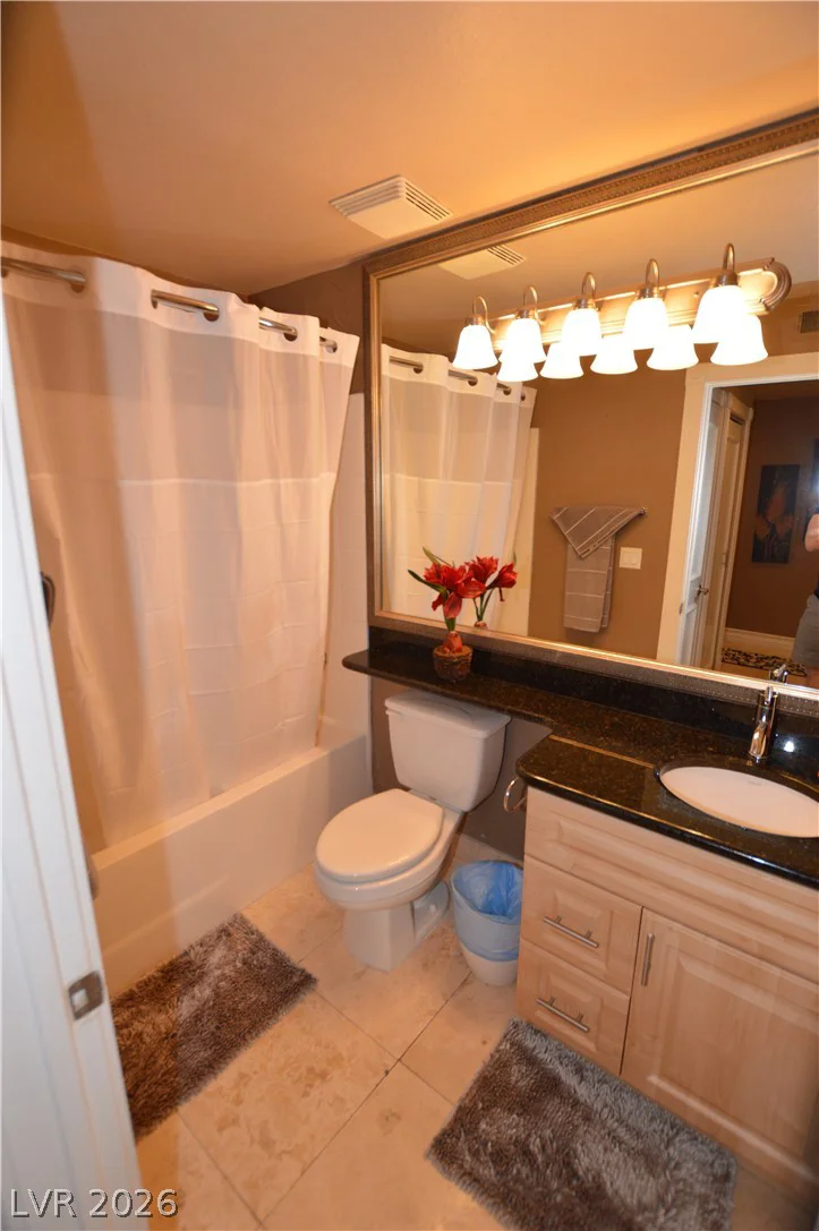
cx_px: 410
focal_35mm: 15
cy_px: 616
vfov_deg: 100.4
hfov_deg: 77.2
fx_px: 513
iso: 400
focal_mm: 10
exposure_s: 1/60
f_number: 4
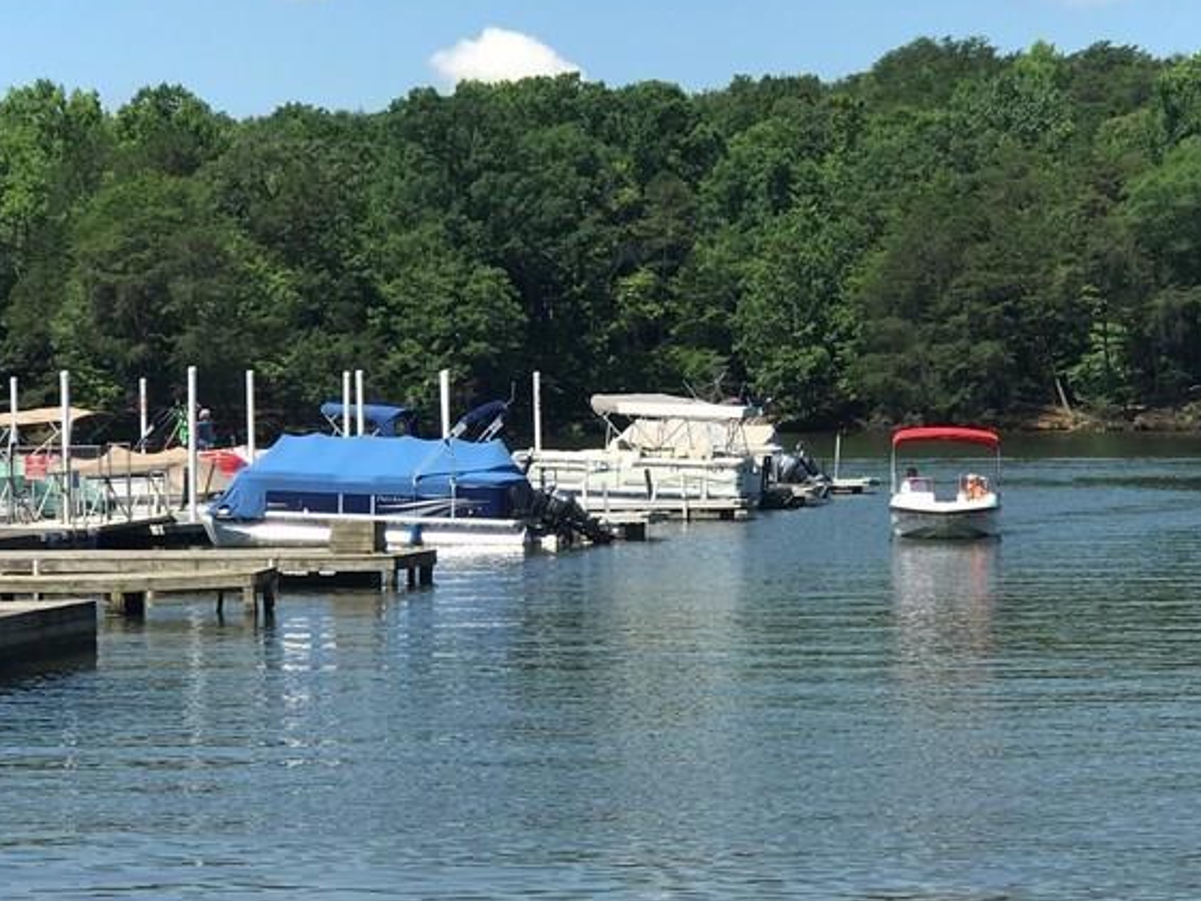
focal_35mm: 104
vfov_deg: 14.2
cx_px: 730
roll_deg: +0.2
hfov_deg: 18.9
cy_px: 559
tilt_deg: -4.2
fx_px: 3609
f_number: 2.8
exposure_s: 1/736
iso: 20
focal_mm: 6.6
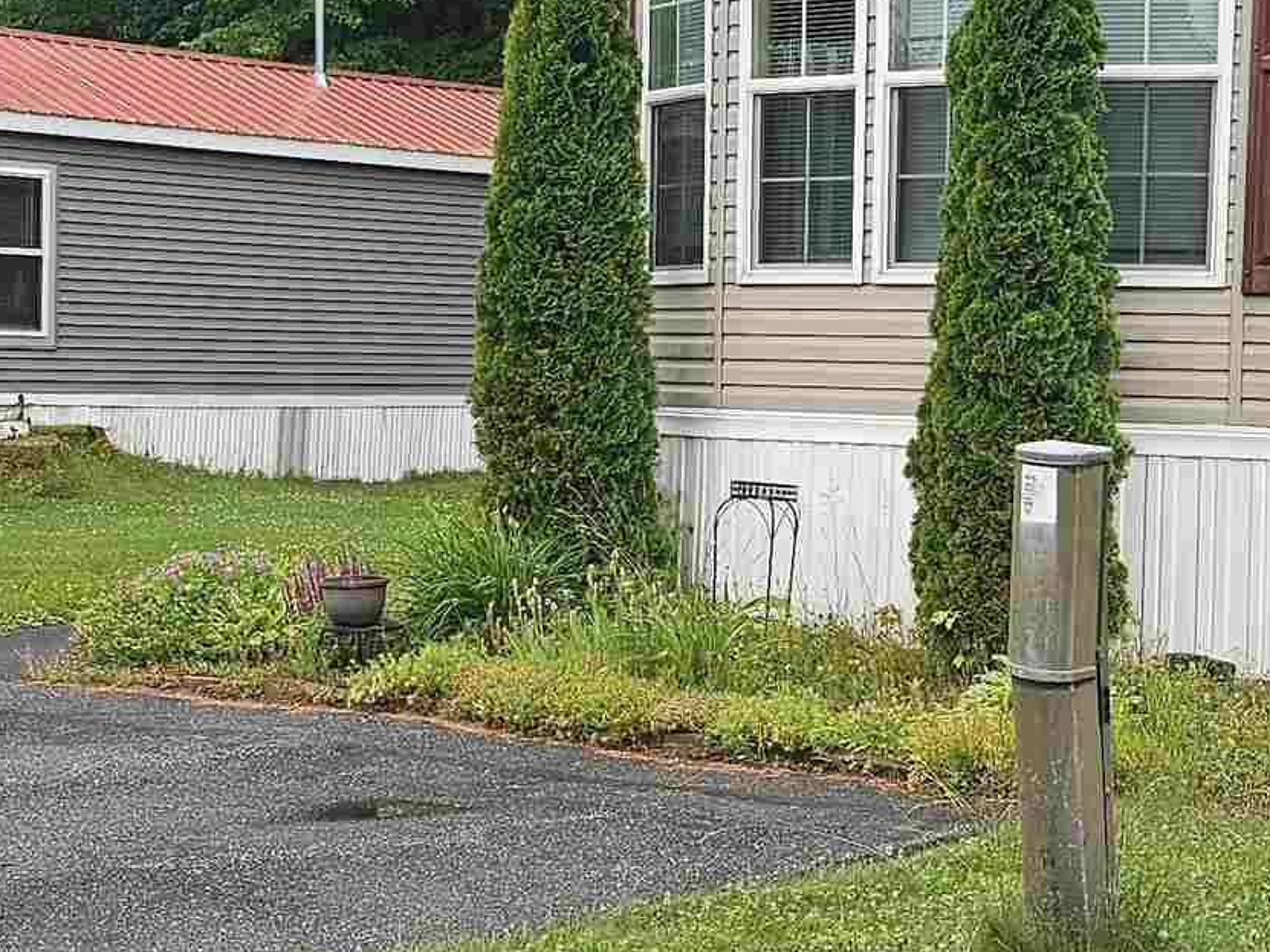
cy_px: 478
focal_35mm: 85
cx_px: 998
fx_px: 3118
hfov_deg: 22.7
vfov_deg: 17.4
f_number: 1.7
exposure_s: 1/180
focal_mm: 6.3
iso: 25
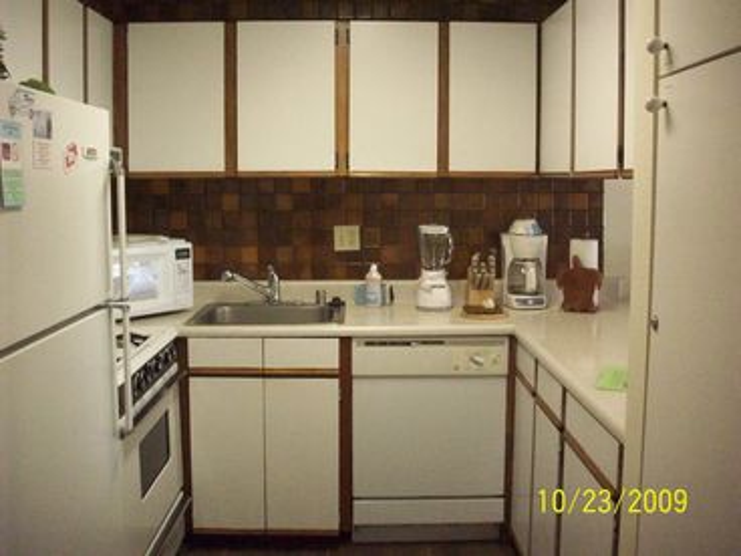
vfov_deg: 38.7
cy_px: 278
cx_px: 370
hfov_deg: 50.1
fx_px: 792
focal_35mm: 37
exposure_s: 1/128
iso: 800
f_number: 2.8
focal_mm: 6.2
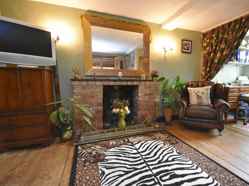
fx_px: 122
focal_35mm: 17
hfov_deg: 90.6
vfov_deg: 74.7
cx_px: 140
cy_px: 95
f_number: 4
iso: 3600
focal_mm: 10
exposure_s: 1/60
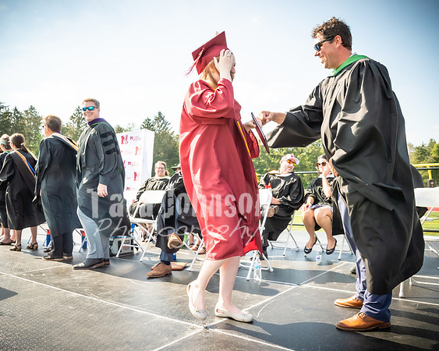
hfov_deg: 60.9
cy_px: 176
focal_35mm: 29
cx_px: 220
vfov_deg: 50.3
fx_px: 374
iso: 200
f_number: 7.1
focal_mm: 17
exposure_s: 1/500
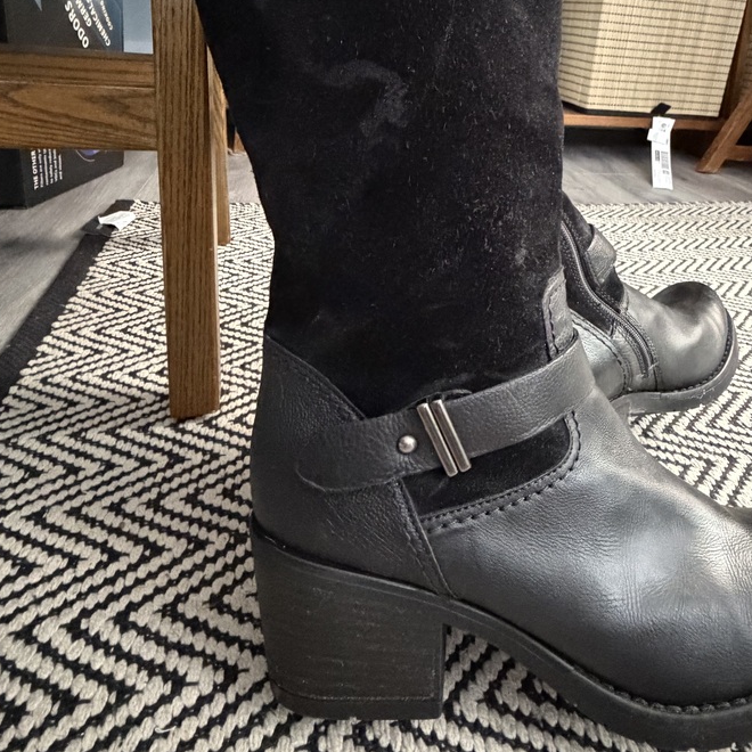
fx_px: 614
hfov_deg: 62.2
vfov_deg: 61.2
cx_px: 461
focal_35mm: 25
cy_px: 242
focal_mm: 2.22
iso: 1600
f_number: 2.2
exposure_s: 1/40
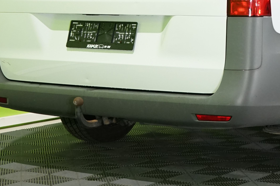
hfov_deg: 17.0
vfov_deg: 11.3
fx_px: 925
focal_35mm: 119
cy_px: -33
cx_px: 249
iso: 2000
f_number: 4.5
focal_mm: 42
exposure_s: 1/125
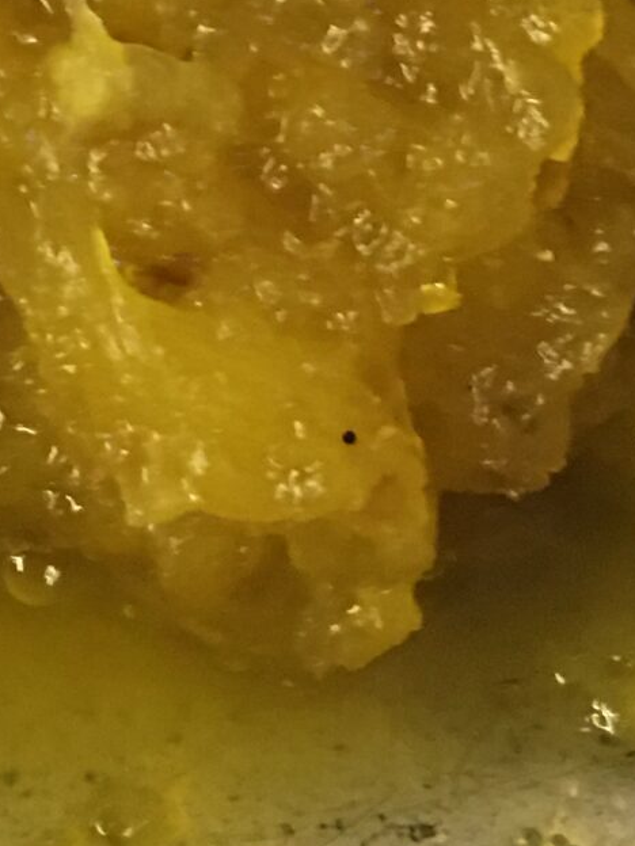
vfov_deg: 15.5
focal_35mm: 119
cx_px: -9
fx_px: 2911
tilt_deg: -73.6
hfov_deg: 12.3
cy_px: -334
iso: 125
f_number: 2.2
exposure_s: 1/8
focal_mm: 4.15
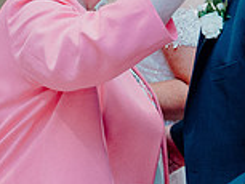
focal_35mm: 135
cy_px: 97
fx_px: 956
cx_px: 86
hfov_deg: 14.6
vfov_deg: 11.0
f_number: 3.5
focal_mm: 37
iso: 2500
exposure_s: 1/160
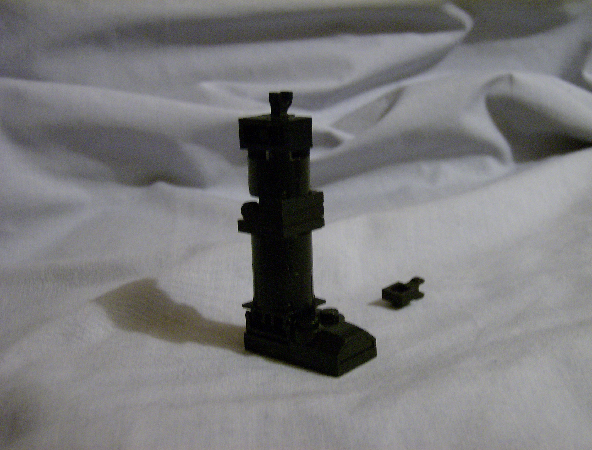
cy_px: 225
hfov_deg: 41.1
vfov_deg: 31.8
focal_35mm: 46
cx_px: 296
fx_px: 790
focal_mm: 7.7
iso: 200
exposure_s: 1/9.89
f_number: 3.1
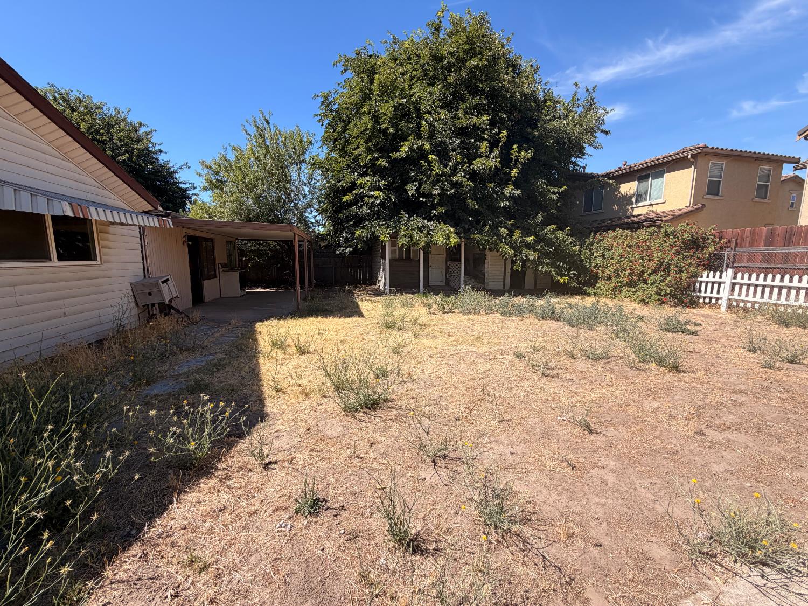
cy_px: 303
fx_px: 327
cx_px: 404
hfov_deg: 102.1
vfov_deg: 85.7
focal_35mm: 14
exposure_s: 1/770
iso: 32
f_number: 2.2
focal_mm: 2.22
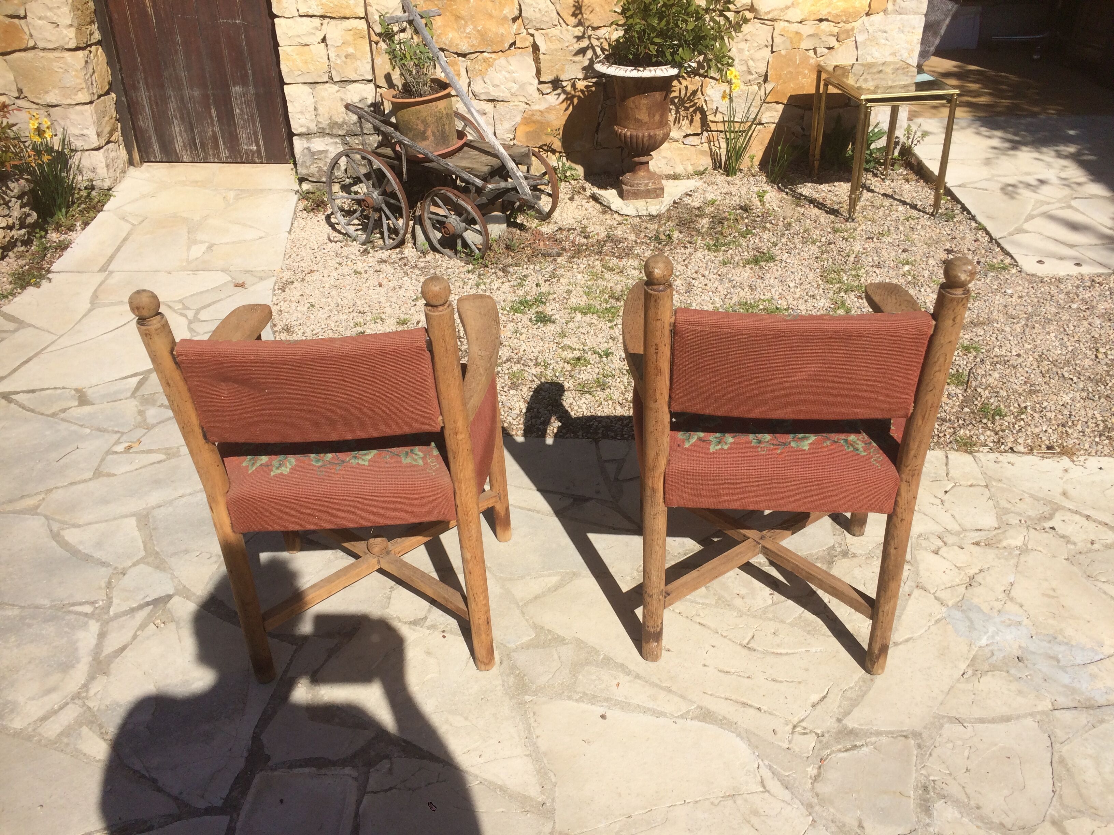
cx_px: 557
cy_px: 418
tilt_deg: -30.9
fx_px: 933
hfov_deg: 61.7
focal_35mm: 29
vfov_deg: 48.2
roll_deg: -2.2
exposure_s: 1/2933
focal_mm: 4.15
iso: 32
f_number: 2.2
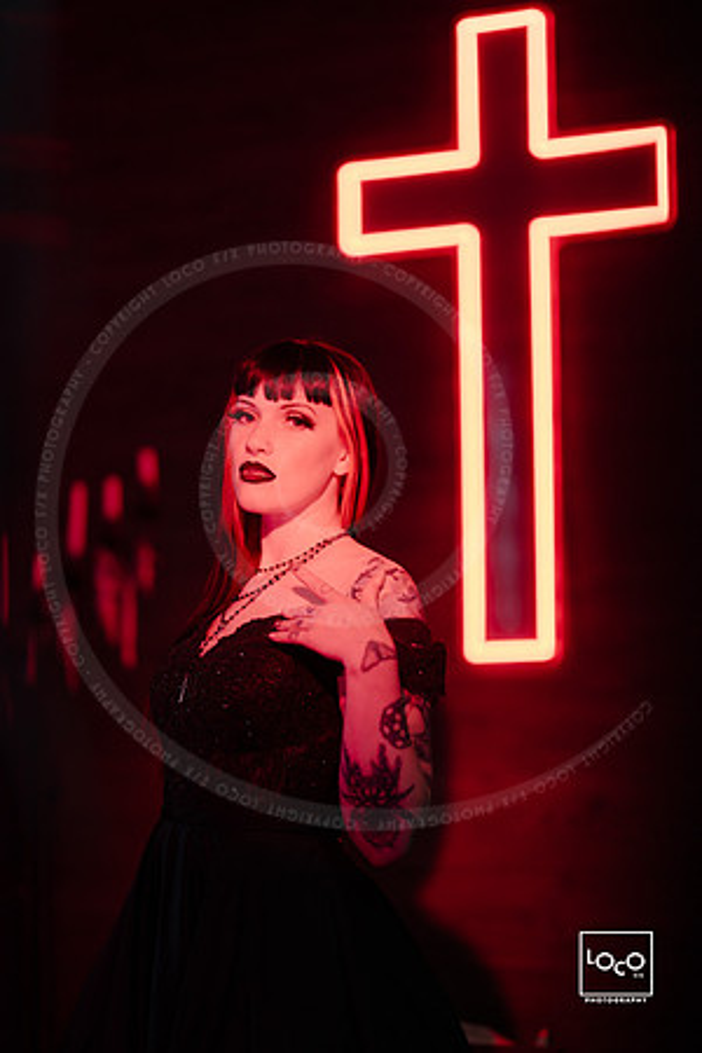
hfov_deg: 16.1
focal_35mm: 85
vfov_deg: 23.9
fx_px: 2486
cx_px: 351
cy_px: 526
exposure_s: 1/320
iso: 320
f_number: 1.2
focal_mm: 85
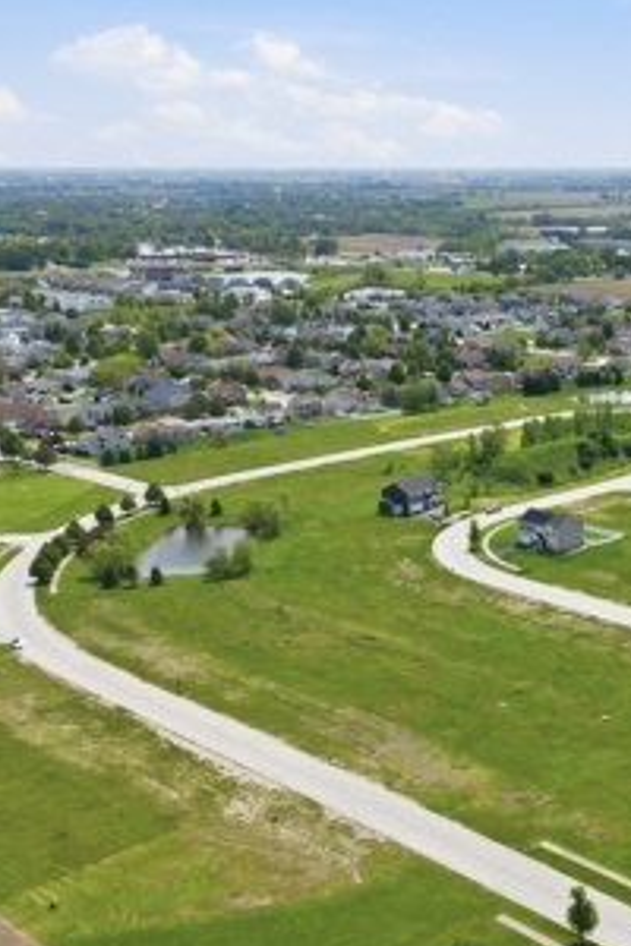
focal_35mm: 50
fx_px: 1314
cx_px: 590
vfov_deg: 39.1
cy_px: 634
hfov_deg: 26.0
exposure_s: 1/5000
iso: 160
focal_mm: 6.7
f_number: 1.7
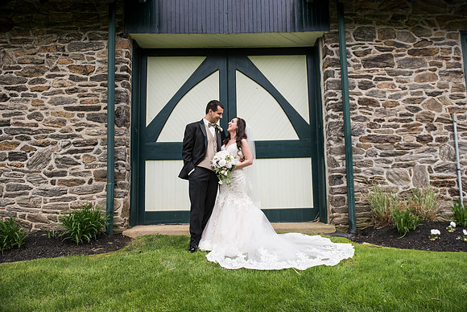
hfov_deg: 72.1
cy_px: 151
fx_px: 321
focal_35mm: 25
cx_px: 240
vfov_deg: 51.8
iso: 800
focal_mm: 24
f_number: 3.5
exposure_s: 1/3200
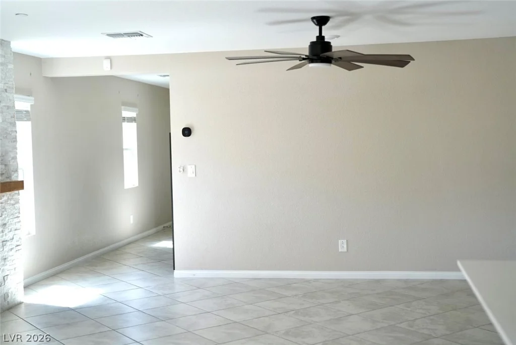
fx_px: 717
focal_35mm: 50
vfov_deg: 27.0
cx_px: 258
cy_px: 172
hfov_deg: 39.6
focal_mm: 50
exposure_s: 1/800
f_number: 2.2
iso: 1000
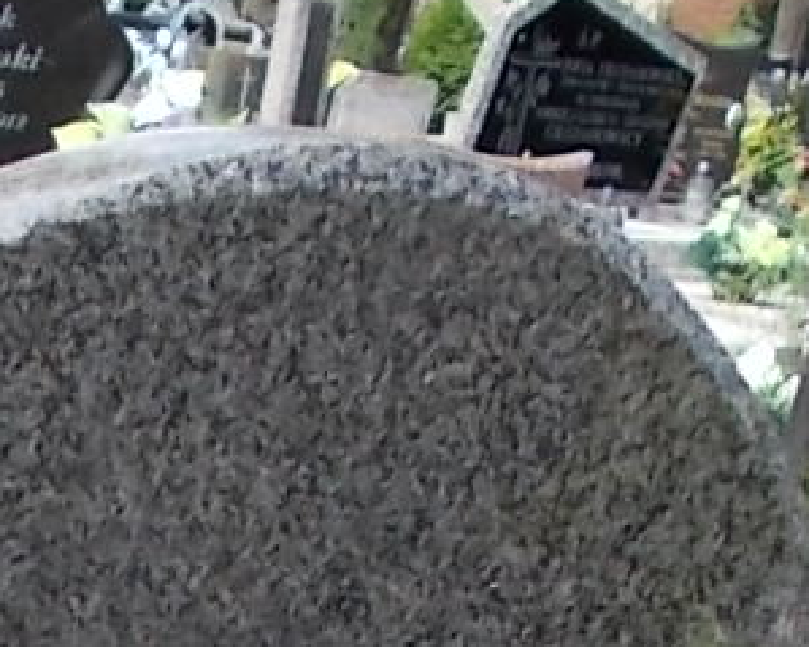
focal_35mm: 136
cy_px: 1345
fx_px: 3255
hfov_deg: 13.5
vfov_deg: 10.3
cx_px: -349
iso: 80
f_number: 8
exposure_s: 1/100
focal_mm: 4.6
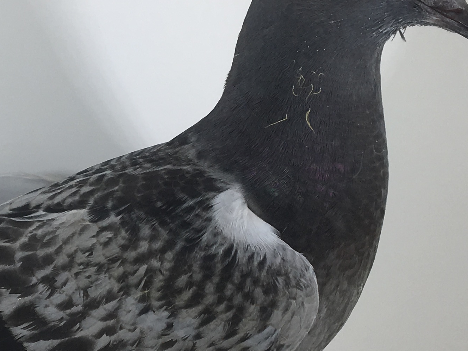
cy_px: 221
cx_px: 98
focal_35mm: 88
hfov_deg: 22.0
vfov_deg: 16.8
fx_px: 1190
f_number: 2.2
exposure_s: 1/262
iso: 25
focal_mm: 4.15
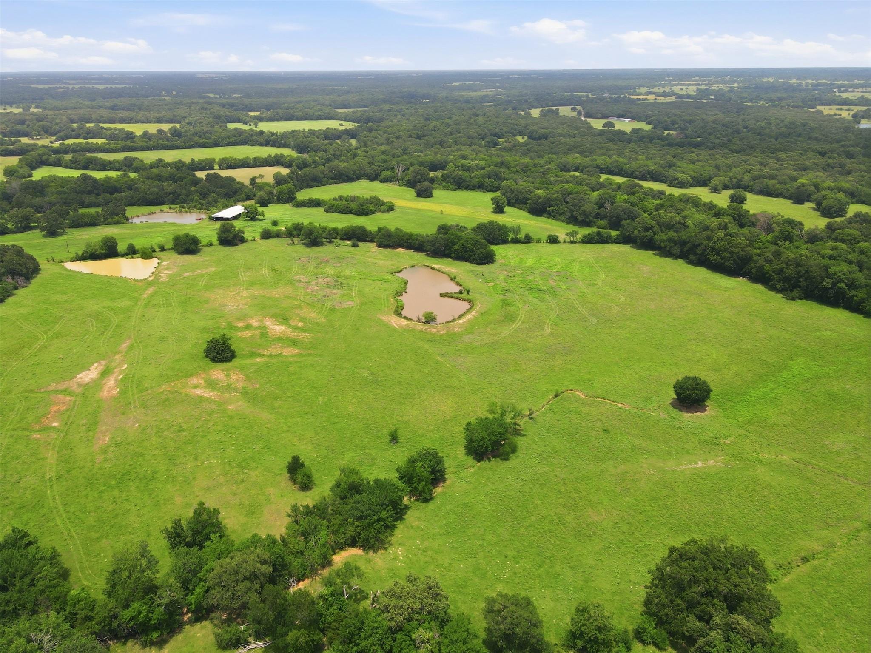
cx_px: 436
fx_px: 604
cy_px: 326
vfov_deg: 56.8
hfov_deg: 71.6
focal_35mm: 24
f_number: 2.8
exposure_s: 1/640
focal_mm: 4.5
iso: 100
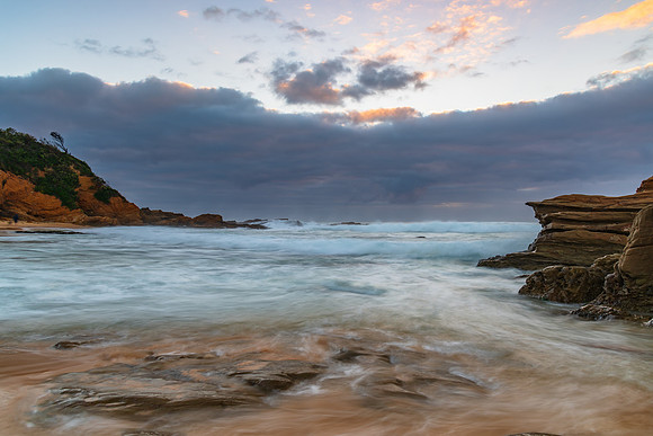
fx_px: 446
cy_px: 218
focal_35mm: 25
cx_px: 326
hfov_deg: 72.4
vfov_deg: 52.1
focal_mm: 24
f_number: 8
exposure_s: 1.3
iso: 80
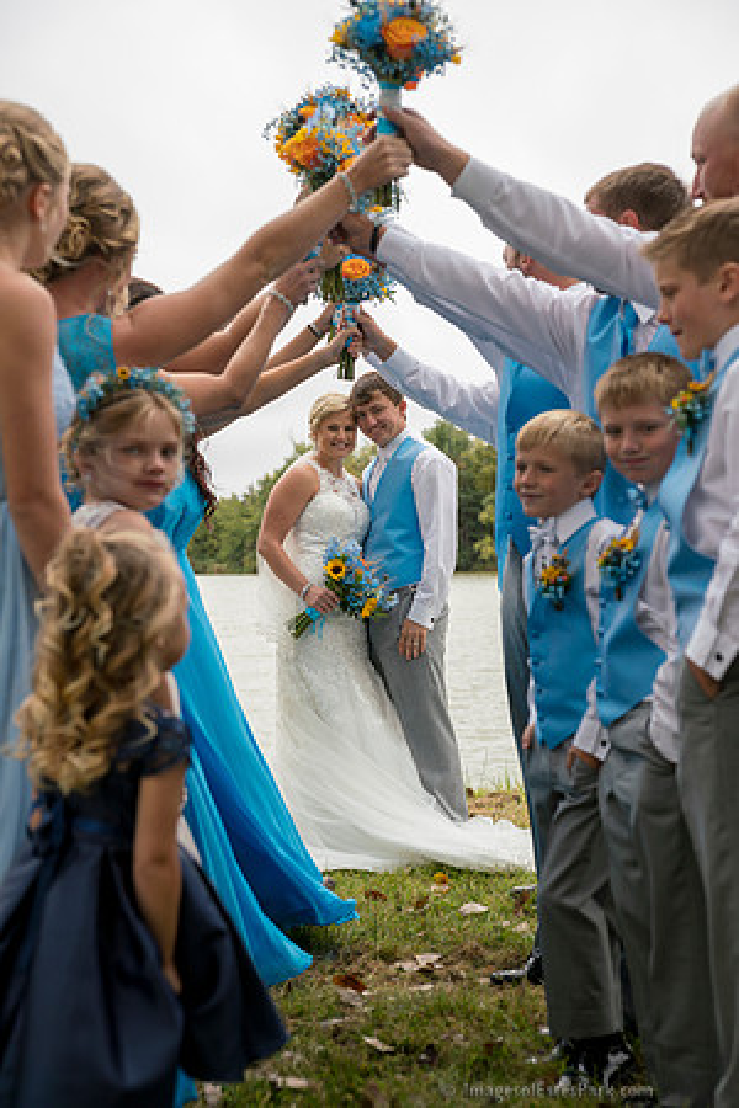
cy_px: 554
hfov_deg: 22.6
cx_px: 370
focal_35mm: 60
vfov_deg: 33.4
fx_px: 1847
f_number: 4
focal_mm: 60
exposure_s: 1/400
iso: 100
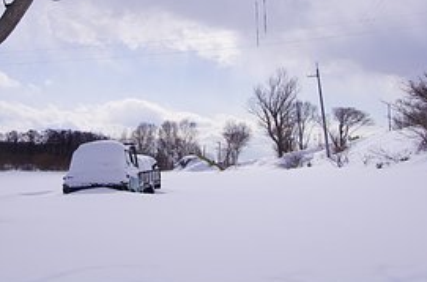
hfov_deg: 38.8
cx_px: 173
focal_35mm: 51
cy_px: 40
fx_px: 603
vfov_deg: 25.7
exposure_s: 1/400
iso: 160
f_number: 6.3
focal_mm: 18
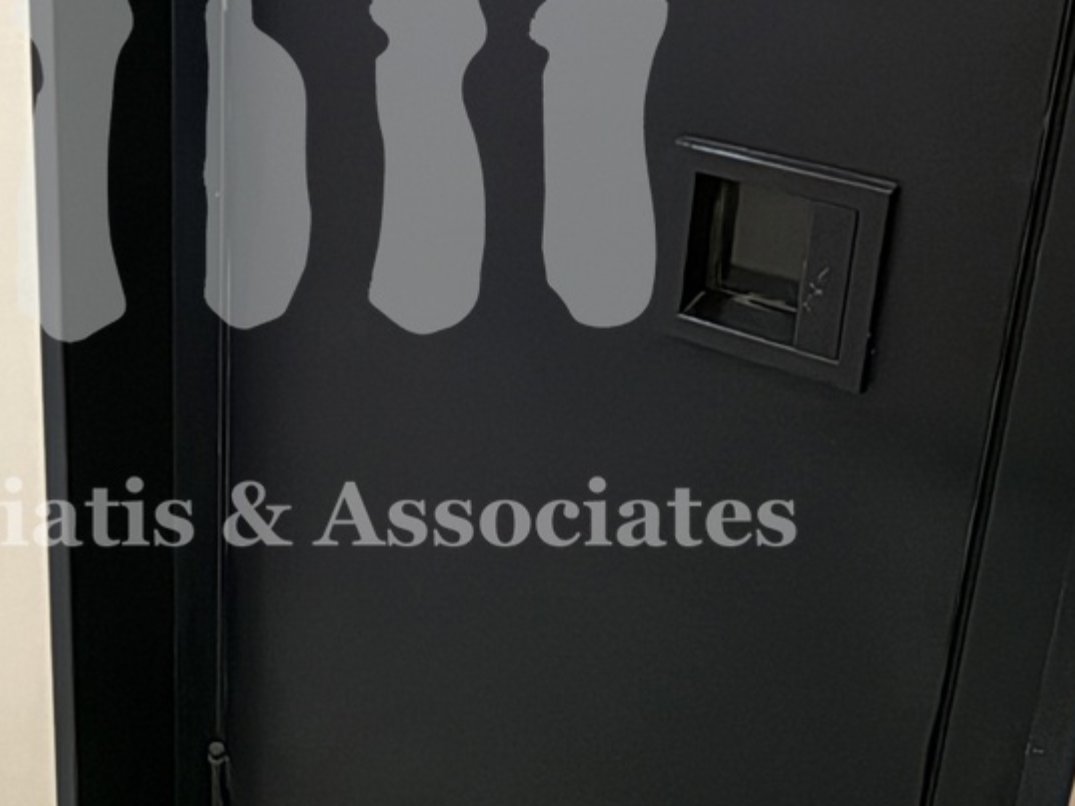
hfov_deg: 37.4
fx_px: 1552
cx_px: 290
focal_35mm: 50
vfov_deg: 28.0
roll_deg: -1.0
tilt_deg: -18.4
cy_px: 82
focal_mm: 2.22
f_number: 2.2
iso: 800
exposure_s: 1/33
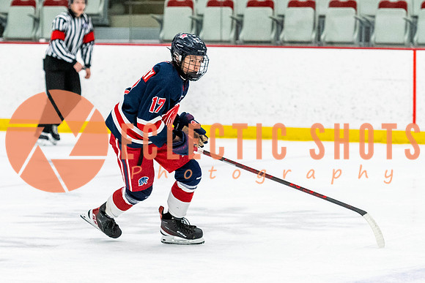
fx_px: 3058
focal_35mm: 259
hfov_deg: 8.0
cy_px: 163
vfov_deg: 5.3
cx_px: 185
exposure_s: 1/640
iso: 2800
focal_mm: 116
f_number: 2.8
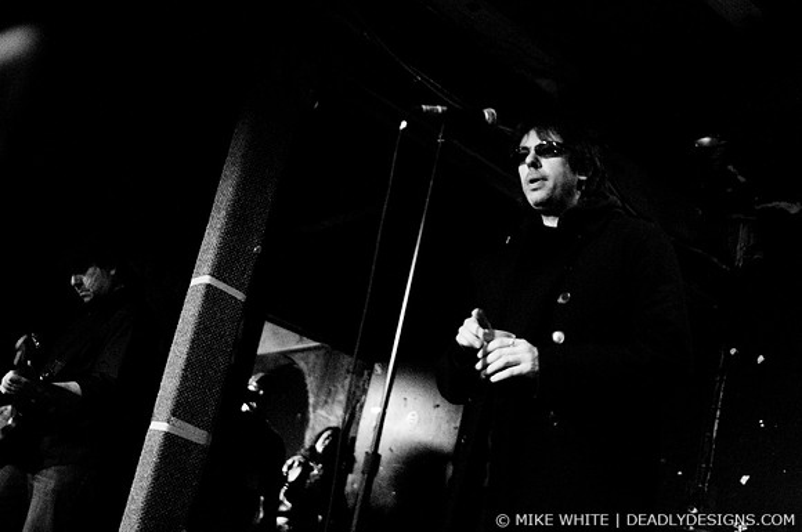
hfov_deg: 43.7
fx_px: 1001
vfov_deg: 29.8
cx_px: 401
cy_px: 266
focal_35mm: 45
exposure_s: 1/40
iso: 1600
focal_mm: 30
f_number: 1.4
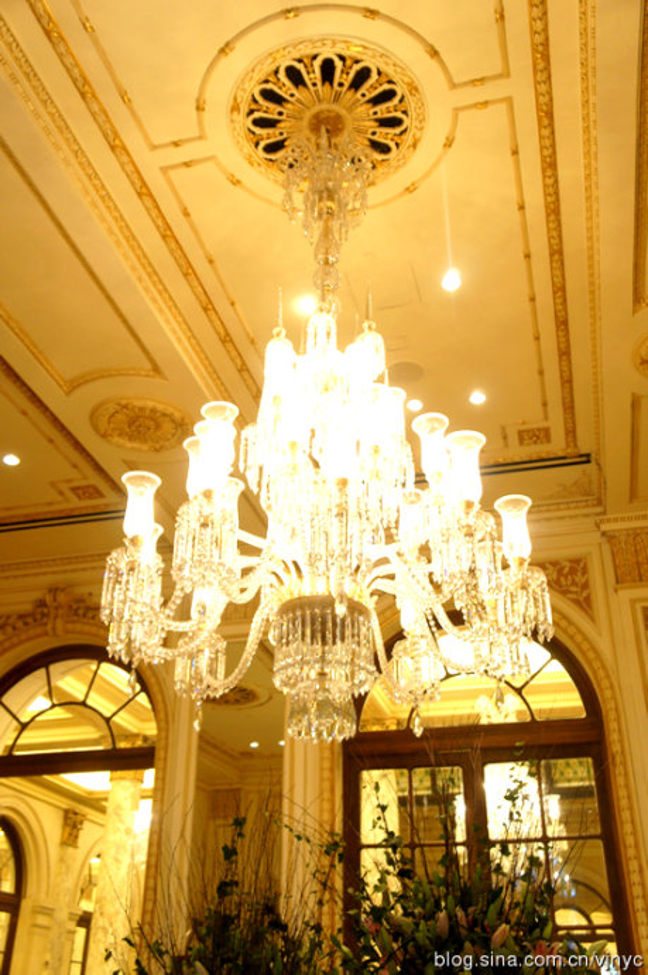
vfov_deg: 53.2
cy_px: 488
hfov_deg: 36.8
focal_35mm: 36
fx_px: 973
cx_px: 324
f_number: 4
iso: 800
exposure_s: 1/30
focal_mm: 24
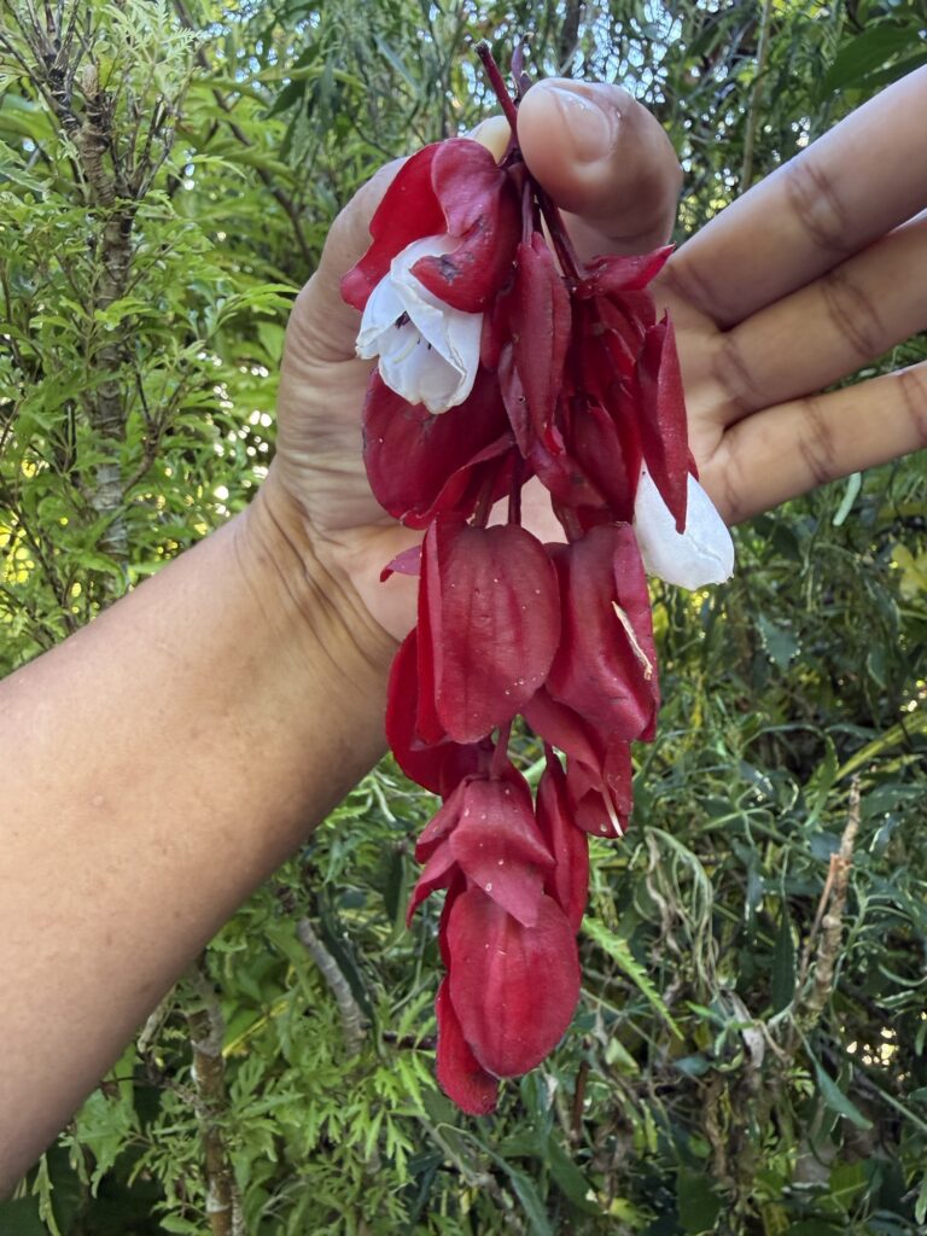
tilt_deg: -10.3
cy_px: 618
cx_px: 464
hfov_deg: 56.8
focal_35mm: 24
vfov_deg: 71.6
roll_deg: -1.1
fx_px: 857
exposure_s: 1/99
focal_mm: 2.22
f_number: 2.2
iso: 160
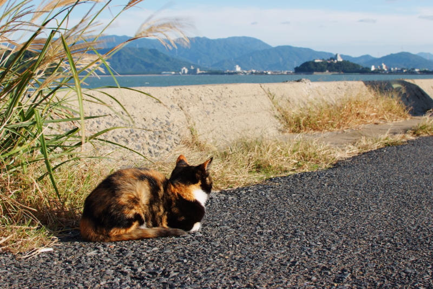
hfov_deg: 37.5
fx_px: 638
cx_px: 216
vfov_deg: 25.6
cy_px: 144
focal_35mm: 53
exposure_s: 1/60
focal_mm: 35
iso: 100
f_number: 11
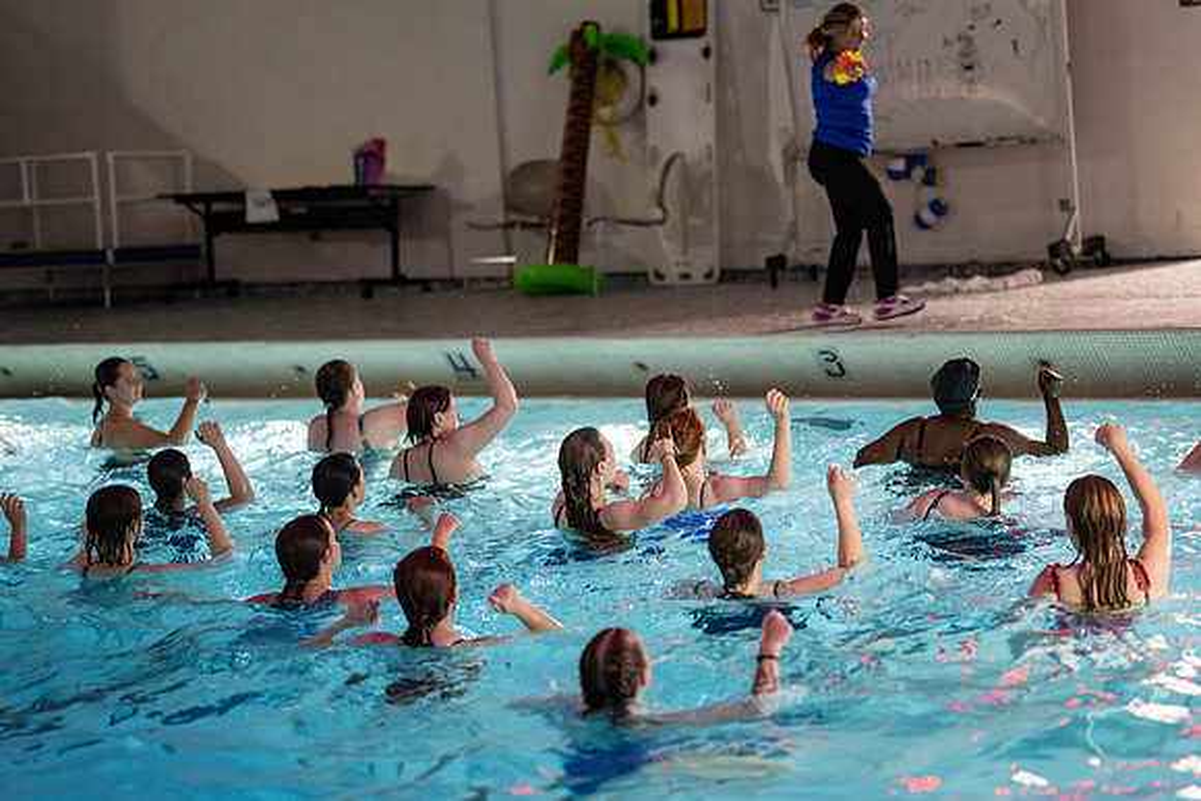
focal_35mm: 90
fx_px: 3002
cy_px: 424
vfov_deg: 15.2
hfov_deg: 22.6
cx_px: 634
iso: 4000
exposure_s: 1/250
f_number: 1.8
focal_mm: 85
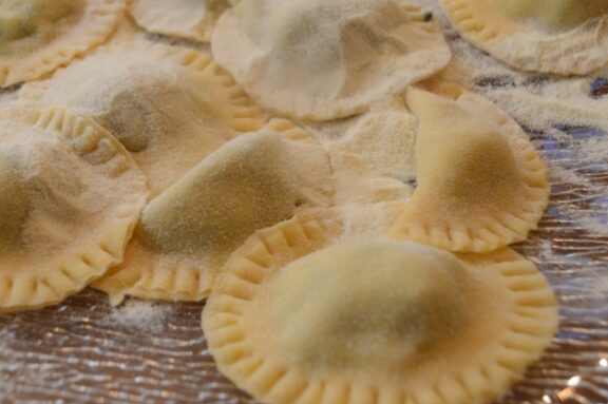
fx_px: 945
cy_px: 151
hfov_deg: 35.5
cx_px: 235
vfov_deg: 24.1
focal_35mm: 56
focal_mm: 28
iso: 1600
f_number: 4.5
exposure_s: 1/60
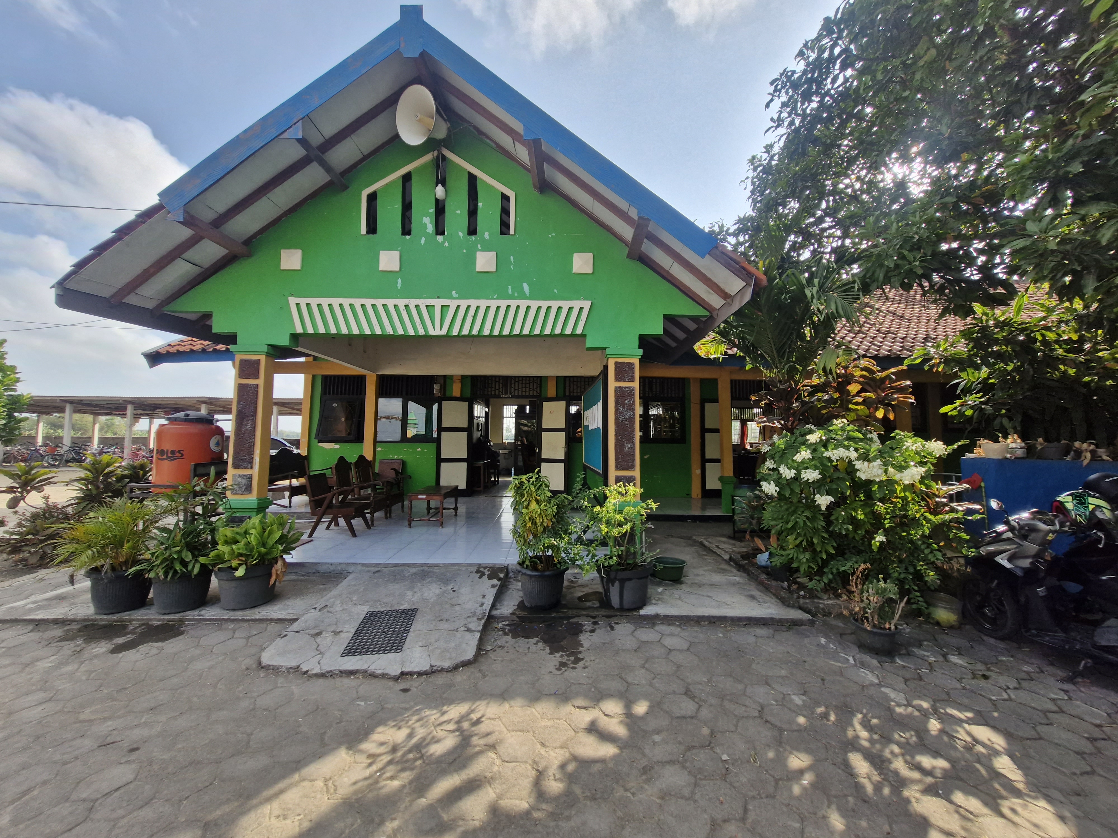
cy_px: 419
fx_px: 420
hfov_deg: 106.2
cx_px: 559
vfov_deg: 89.9
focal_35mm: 13
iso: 50
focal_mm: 1.74
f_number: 2.2
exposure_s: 1/822
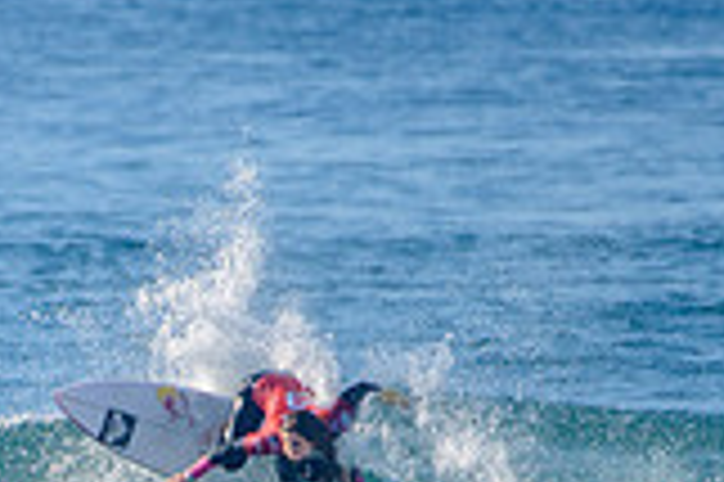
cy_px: 628
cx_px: 22
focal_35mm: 1803
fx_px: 36223
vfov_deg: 0.8
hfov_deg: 1.1
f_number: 5.6
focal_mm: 500
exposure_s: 1/1600
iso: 160
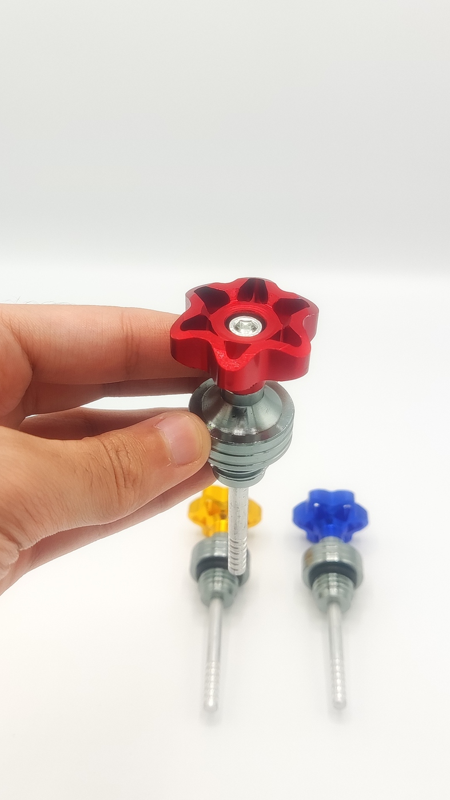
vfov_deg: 67.9
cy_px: 393
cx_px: 227
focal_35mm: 28
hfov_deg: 41.5
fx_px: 594
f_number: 1.79
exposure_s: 1/640
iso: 125
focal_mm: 4.71
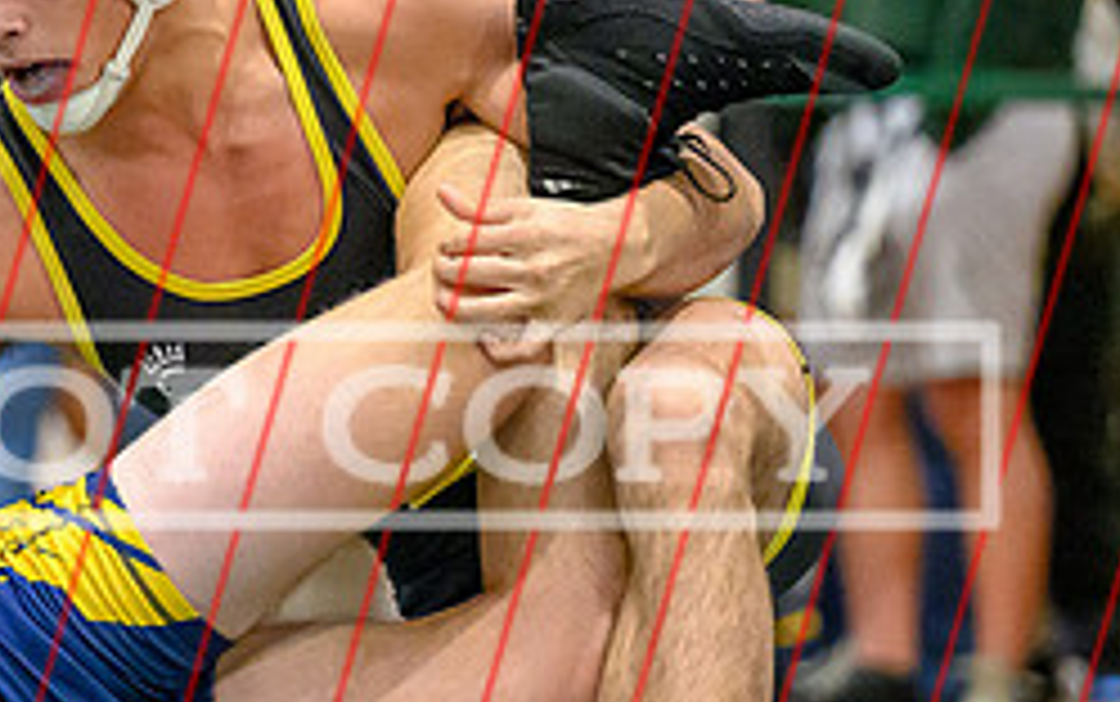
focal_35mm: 390
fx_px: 11912
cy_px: 427
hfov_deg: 5.4
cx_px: -124
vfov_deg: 3.4
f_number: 2.8
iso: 11400
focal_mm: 125
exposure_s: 1/800
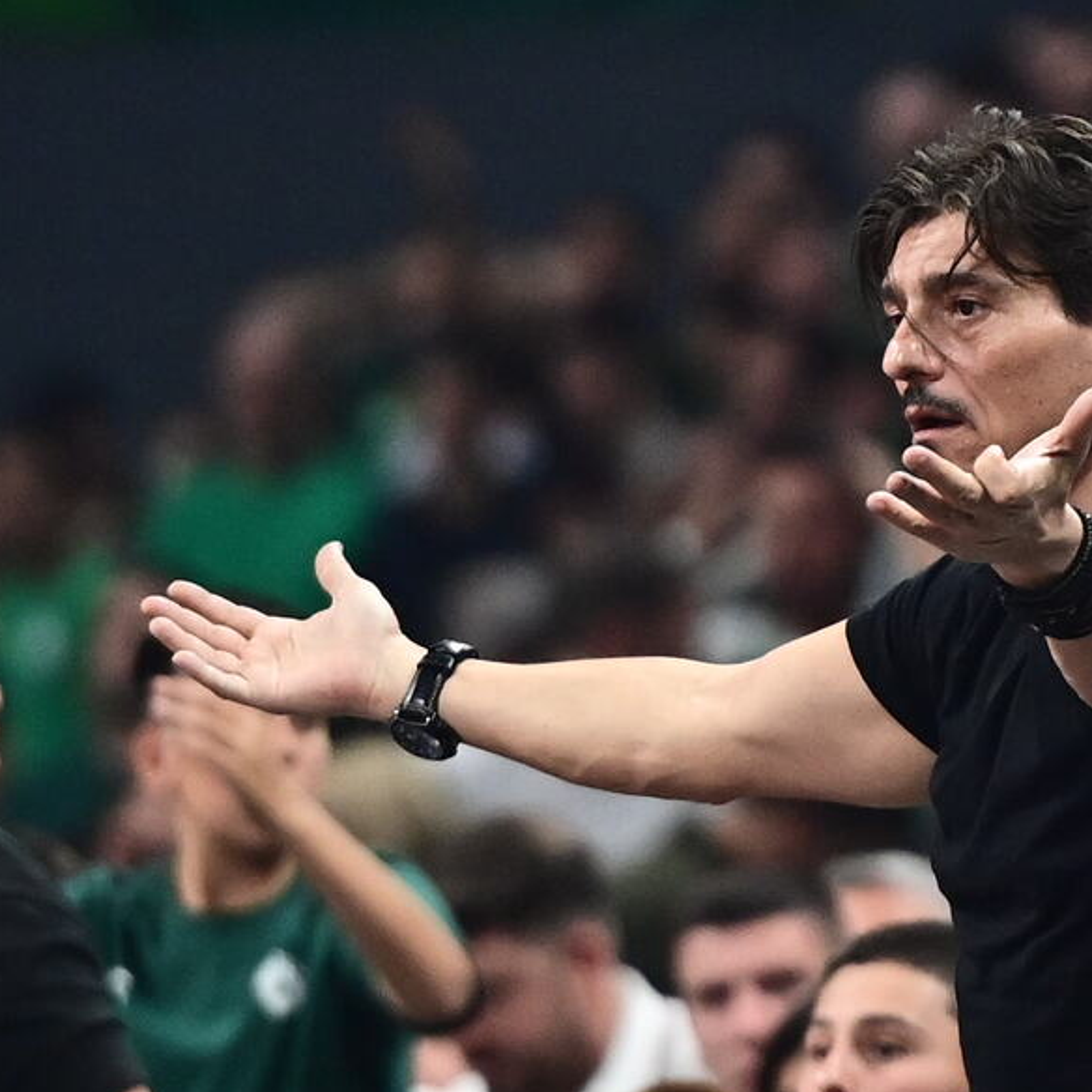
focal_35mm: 262
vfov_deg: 6.7
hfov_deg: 6.7
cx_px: 739
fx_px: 9351
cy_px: 540
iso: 2500
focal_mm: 200
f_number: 2.8
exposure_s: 1/1000
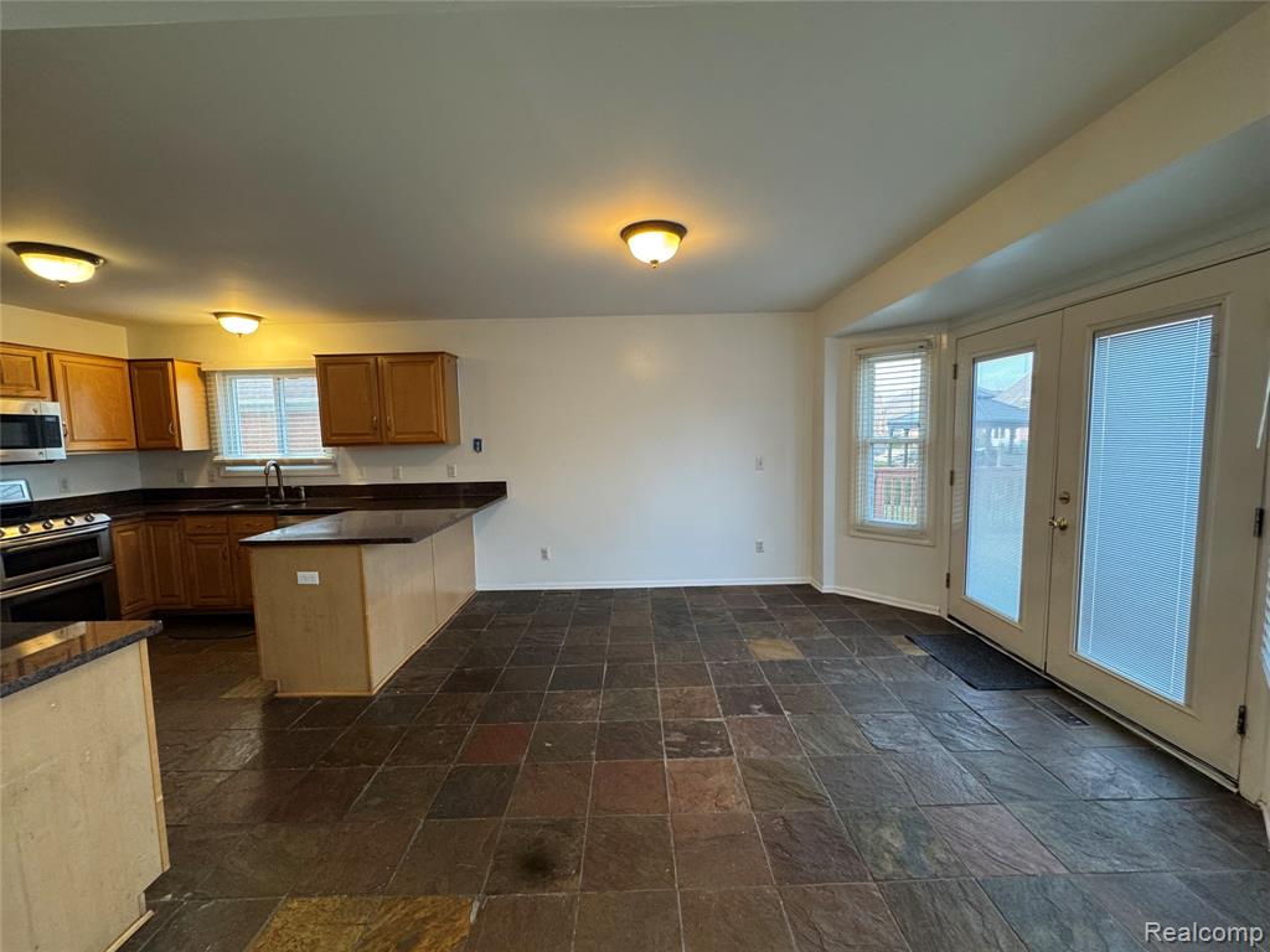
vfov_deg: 85.7
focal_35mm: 14
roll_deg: +1.4
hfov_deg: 102.1
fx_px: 514
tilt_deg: -5.3
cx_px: 635
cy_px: 476
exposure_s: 1/60
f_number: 2.2
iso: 250
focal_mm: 2.22
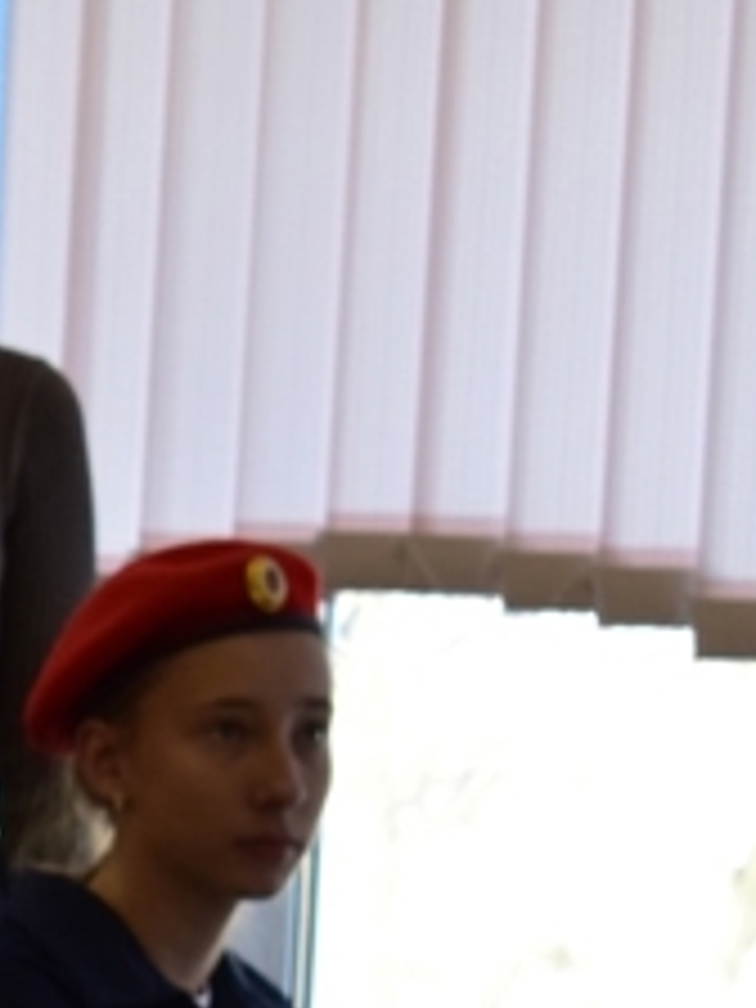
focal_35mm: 266
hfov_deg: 5.5
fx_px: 7734
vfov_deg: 7.4
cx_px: -711
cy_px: 994
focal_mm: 55
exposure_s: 1/80
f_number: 5.6
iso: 640
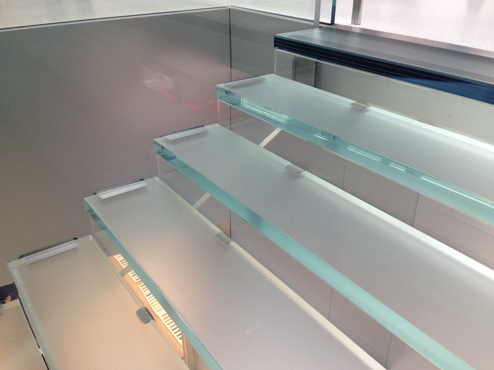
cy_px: 185
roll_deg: +2.1
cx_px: 247
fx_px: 471
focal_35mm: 33
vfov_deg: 42.9
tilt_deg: -29.4
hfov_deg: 55.4
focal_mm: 4.12
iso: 80
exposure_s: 1/120
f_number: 2.4
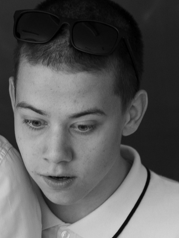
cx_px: -134
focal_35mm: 471
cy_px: 130
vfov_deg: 4.2
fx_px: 3245
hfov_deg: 3.1
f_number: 2.5
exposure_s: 1/125
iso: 160
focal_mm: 85
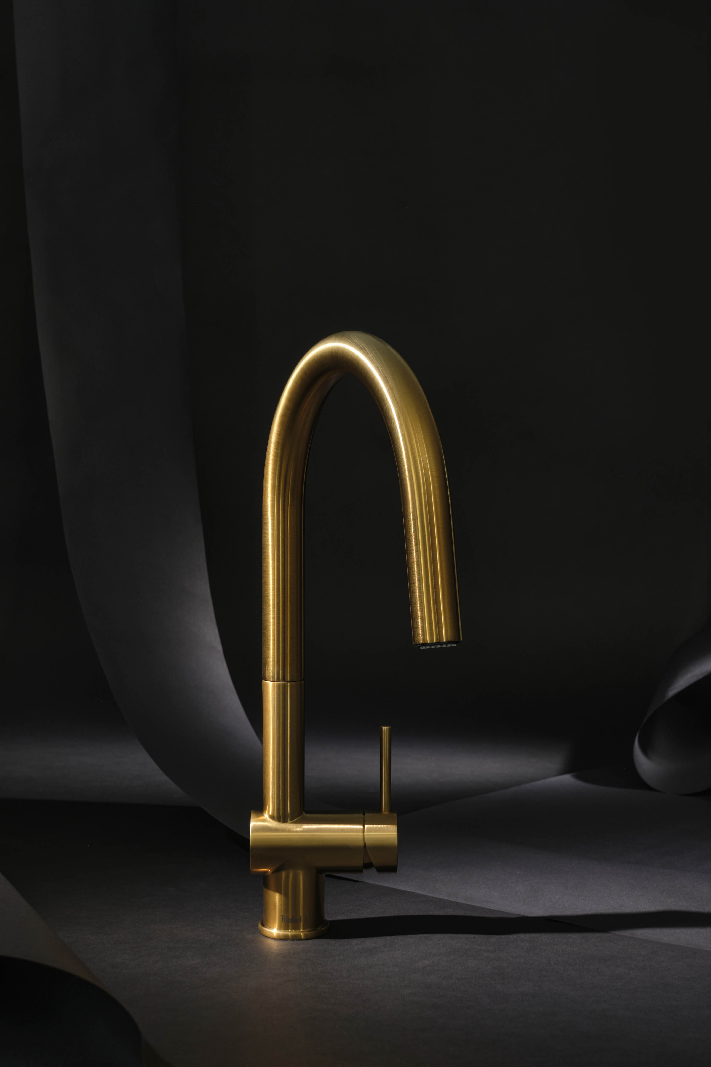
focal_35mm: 53
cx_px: 356
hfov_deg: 25.5
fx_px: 1570
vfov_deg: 37.5
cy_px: 534
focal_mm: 35
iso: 200
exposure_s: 4
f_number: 5.6
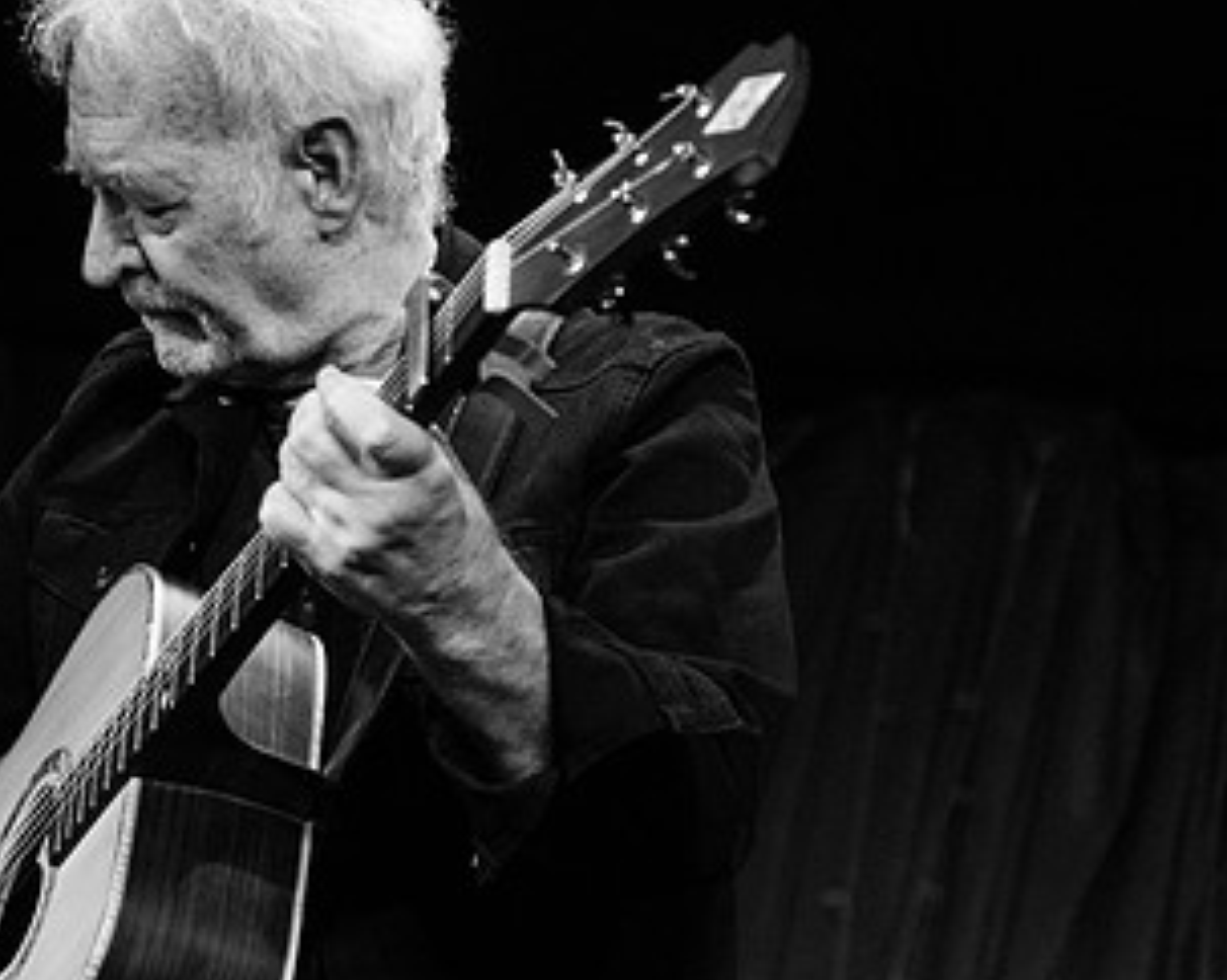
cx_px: 198
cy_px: 518
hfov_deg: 16.4
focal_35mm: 116
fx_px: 4210
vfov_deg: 13.3
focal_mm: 60
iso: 2500
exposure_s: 1/200
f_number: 3.2
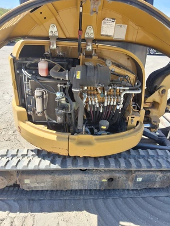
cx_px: 85
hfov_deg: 54.9
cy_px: 113
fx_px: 164
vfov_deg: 69.4
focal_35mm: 25
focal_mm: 3.08
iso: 50
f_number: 2
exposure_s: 1/659
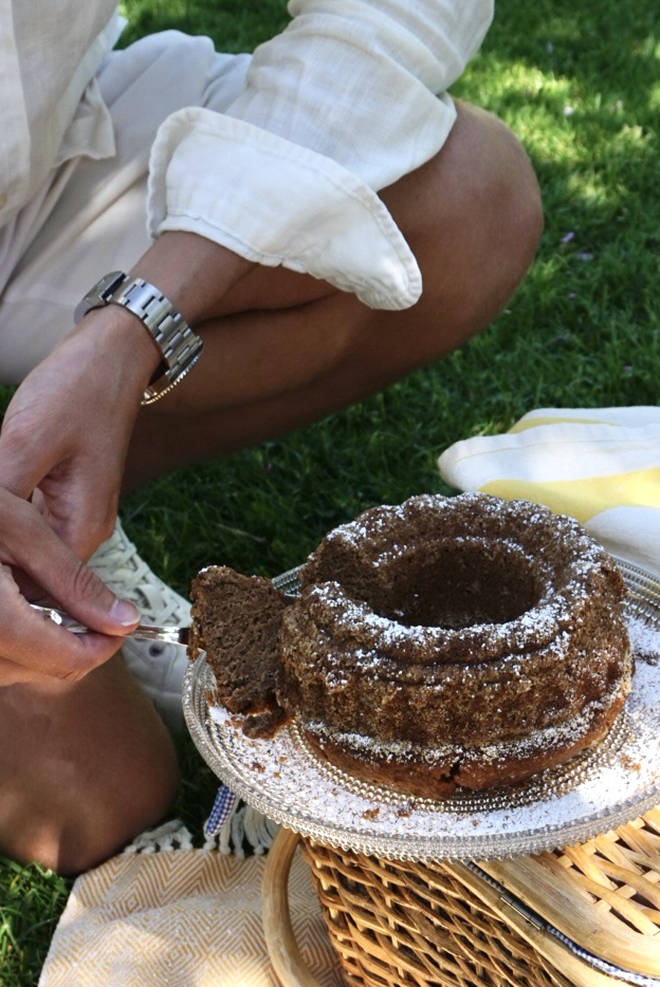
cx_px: 450
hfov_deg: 20.9
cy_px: 657
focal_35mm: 65
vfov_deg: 30.8
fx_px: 1781
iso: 100
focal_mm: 25
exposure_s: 1/80
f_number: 8
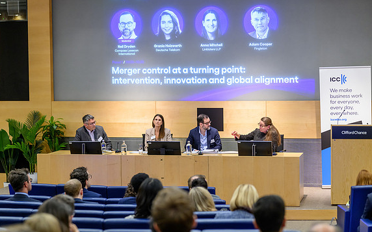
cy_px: 109
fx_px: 892
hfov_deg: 23.6
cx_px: 185
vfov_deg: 14.8
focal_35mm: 88
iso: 1100
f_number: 2.8
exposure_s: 1/125
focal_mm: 85
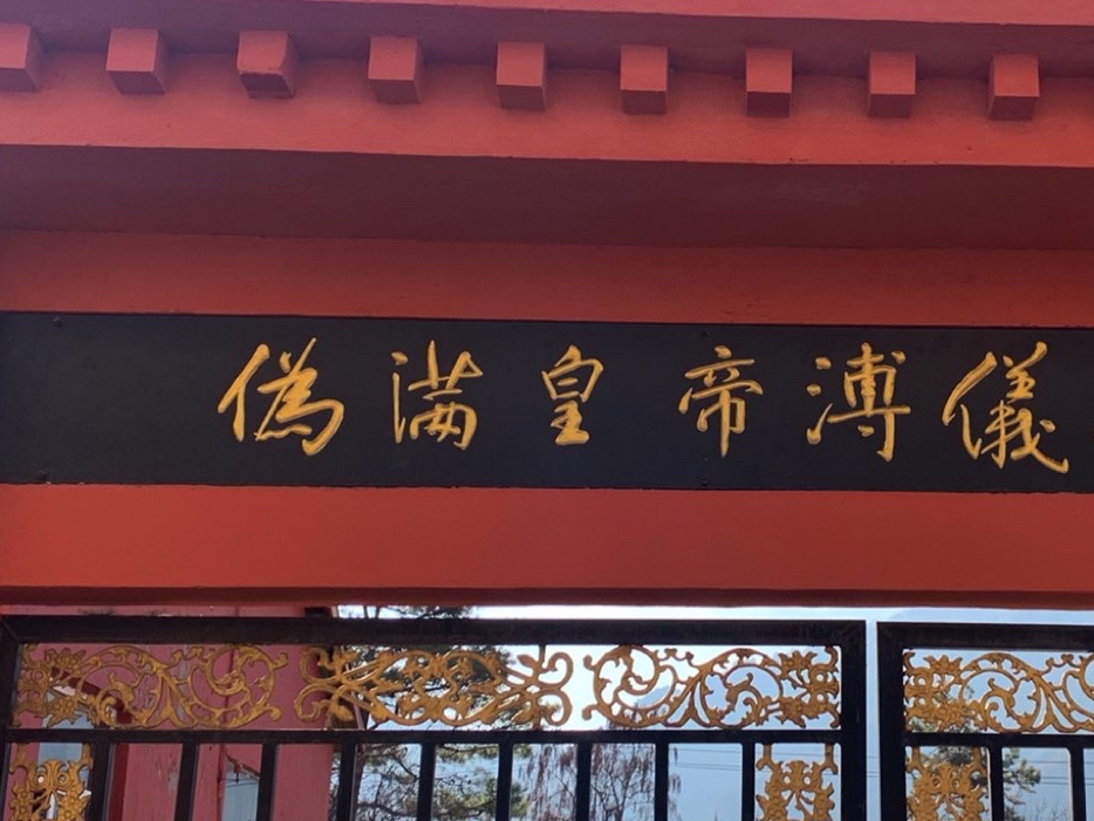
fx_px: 1802
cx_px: 800
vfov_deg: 25.7
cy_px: 435
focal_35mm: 57
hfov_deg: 33.2
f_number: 1.8
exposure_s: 1/706
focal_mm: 4.25
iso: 25
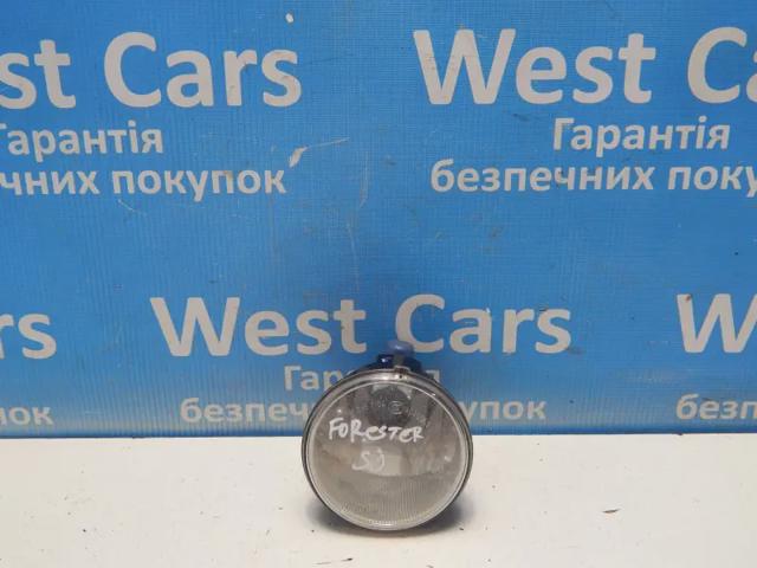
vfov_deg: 33.6
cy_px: 284
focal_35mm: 43
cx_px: 378
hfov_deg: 43.9
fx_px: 940
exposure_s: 1/30
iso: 180
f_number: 3.6
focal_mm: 7.7
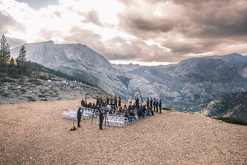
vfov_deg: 48.0
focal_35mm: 27
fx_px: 185
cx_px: 124
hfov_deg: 67.4
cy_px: 82
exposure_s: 1/4400
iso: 400
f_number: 1.4
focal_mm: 18
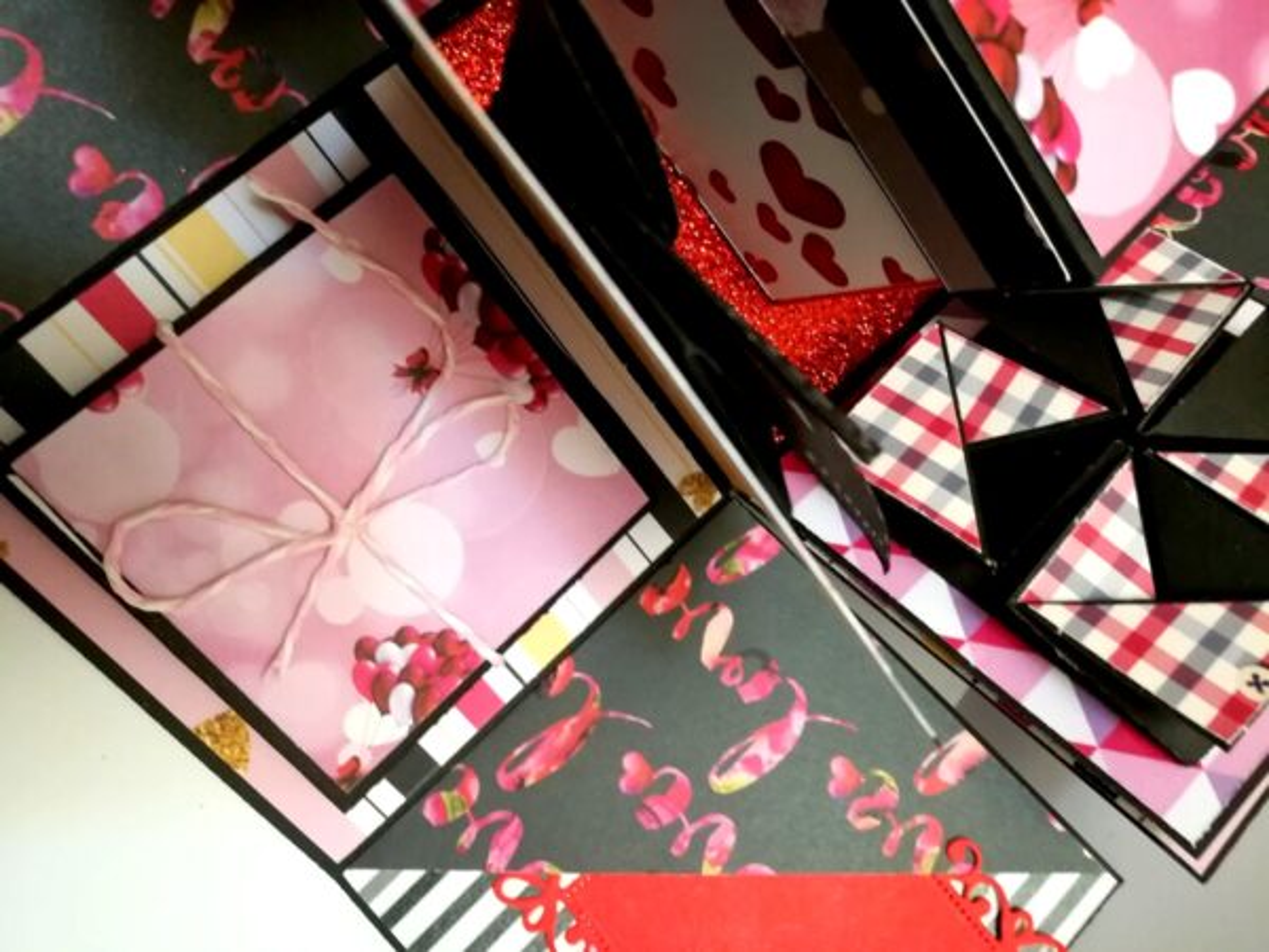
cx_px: 634
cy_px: 476
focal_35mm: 26
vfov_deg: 53.1
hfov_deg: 67.3
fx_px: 953
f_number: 2.2
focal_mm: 3.83
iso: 500
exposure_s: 1/25
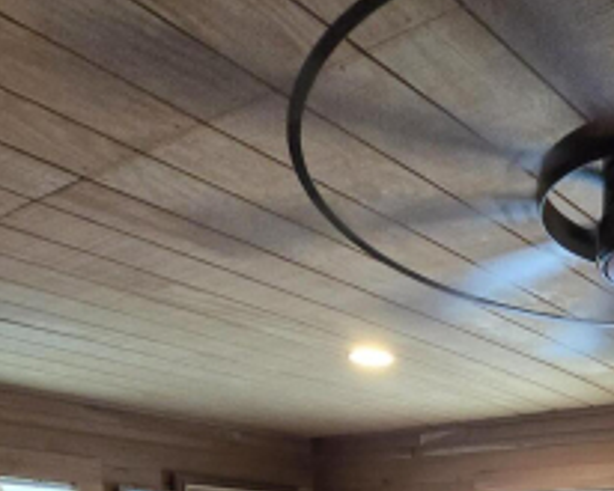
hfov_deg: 39.9
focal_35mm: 41
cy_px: 731
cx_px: 599
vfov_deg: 26.6
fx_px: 745
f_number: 2.2
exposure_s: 1/60
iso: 800
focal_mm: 2.2
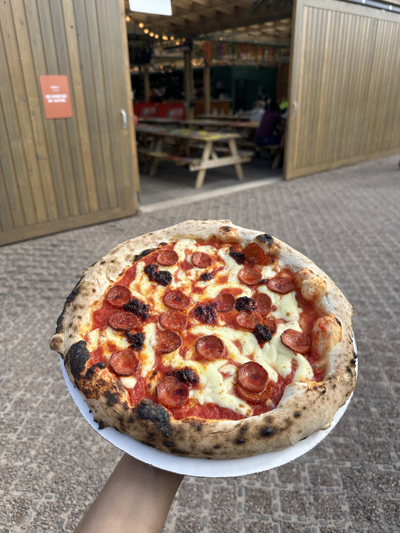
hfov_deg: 56.8
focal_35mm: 24
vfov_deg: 71.6
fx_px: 370
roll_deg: +1.2
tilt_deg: -22.9
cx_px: 200
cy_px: 266
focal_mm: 6.86
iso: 80
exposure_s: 1/1393
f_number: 1.78
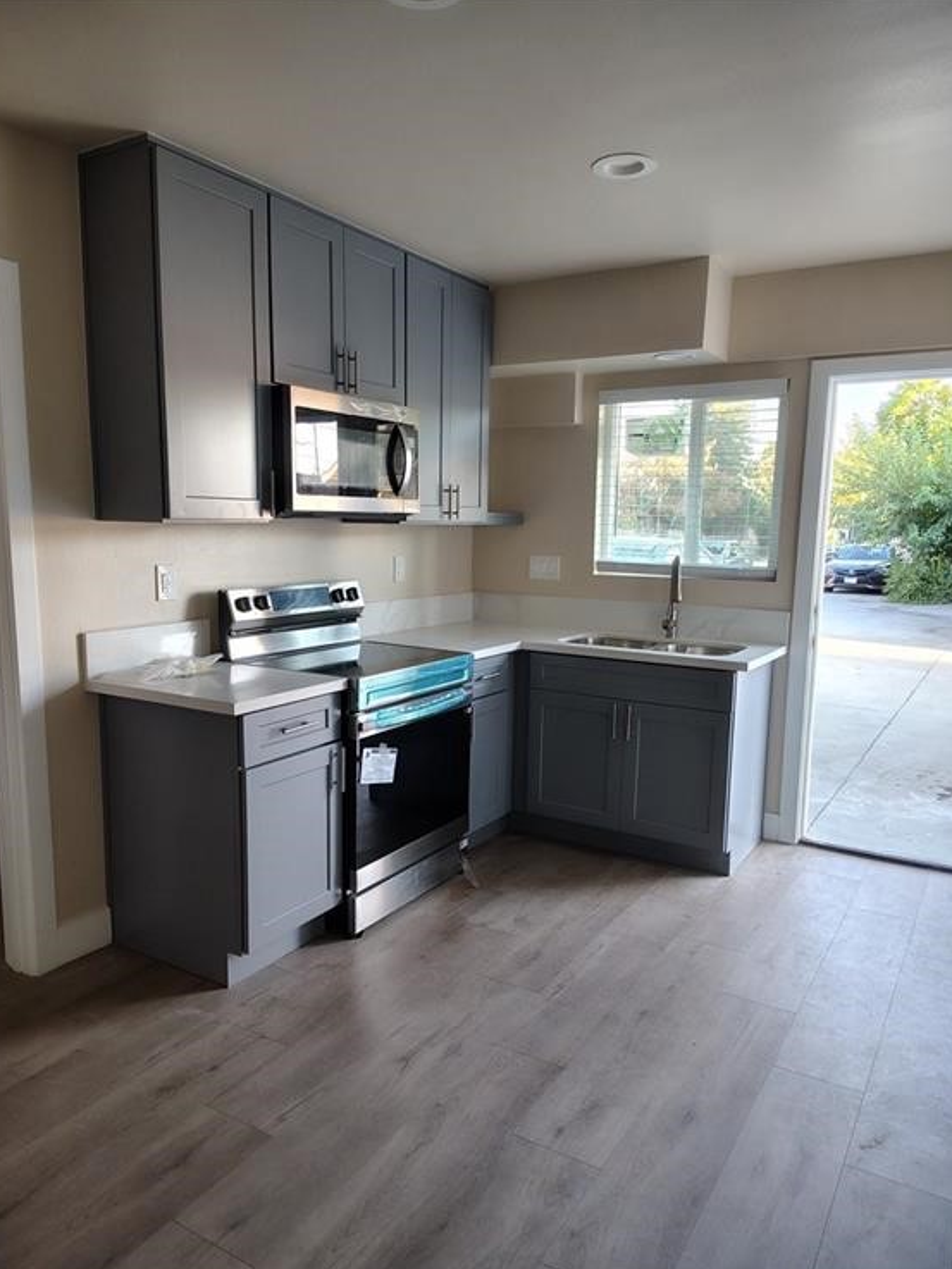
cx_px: 475
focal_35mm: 25
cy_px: 654
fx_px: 916
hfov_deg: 54.9
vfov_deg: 69.4
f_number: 1.8
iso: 779
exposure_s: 1/100
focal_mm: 5.56
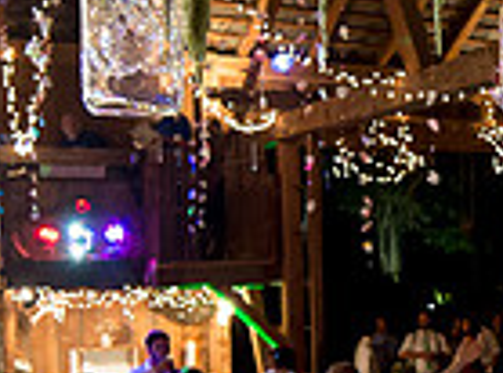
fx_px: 1042
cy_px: 278
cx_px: 450
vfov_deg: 20.1
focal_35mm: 72
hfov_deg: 26.3
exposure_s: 1/100
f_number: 2.8
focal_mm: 14
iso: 2000
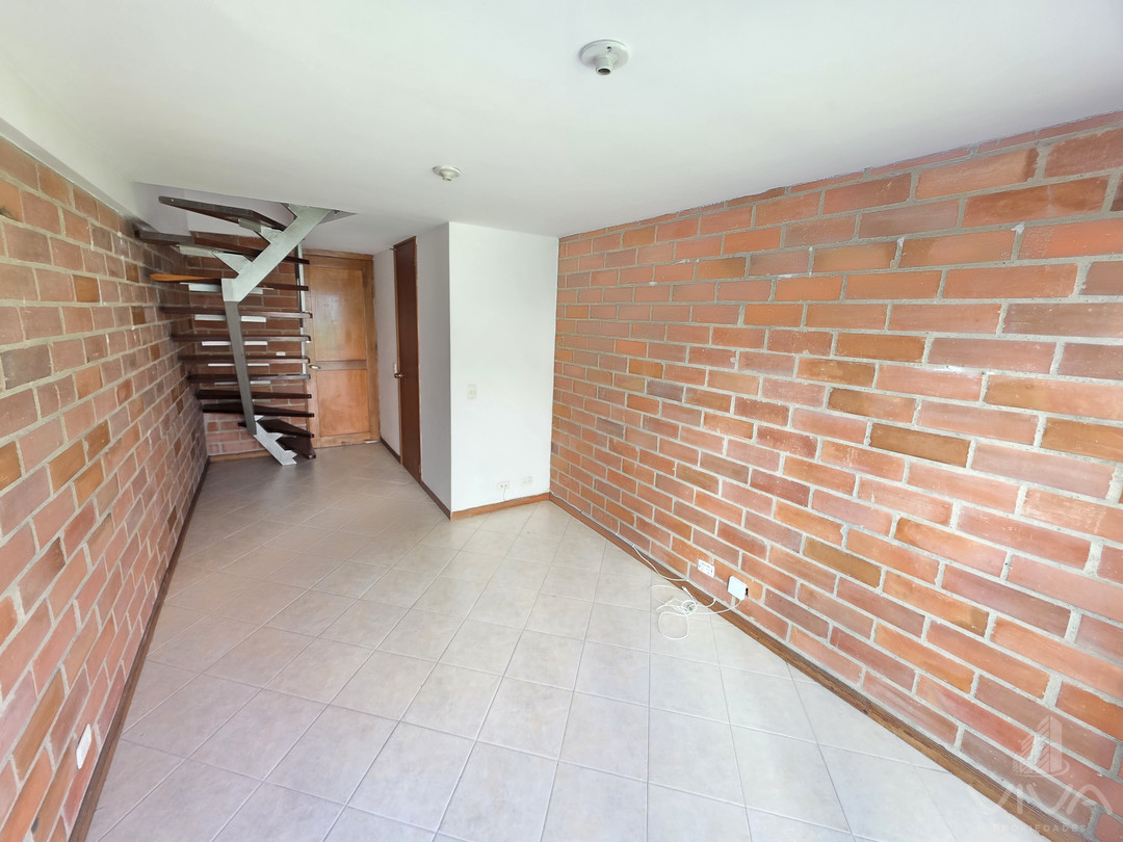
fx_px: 422
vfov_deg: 89.9
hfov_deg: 106.2
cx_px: 562
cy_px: 421
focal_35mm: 13
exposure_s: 1/120
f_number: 1.9
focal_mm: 2.2
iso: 200
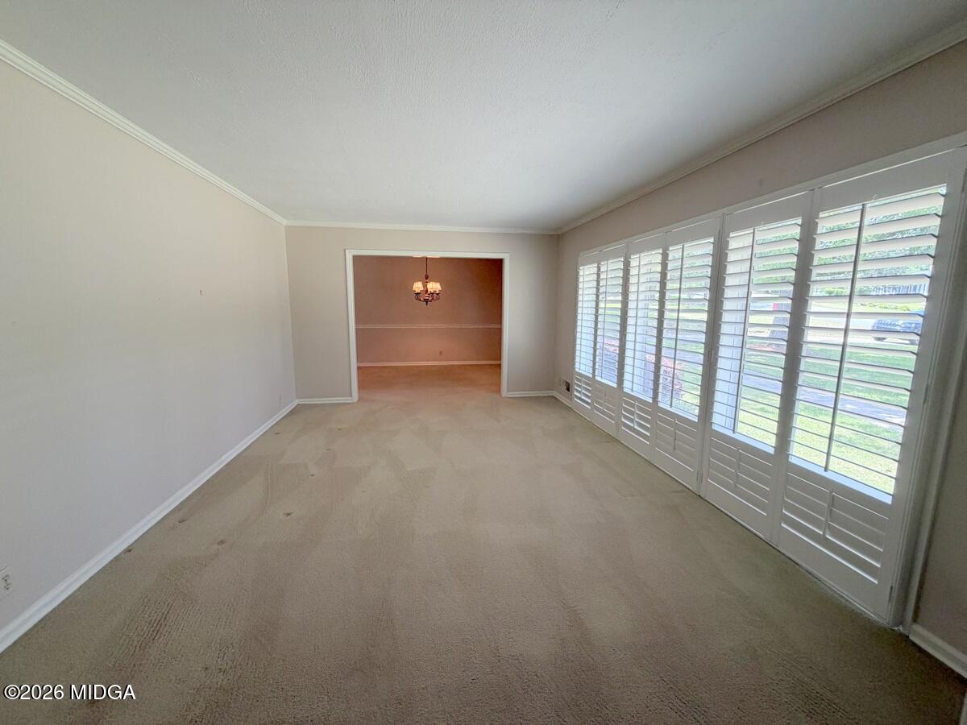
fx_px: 391
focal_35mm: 14
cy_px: 362
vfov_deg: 85.7
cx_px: 484
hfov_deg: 102.1
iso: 125
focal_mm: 2.22
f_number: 2.2
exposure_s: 1/121
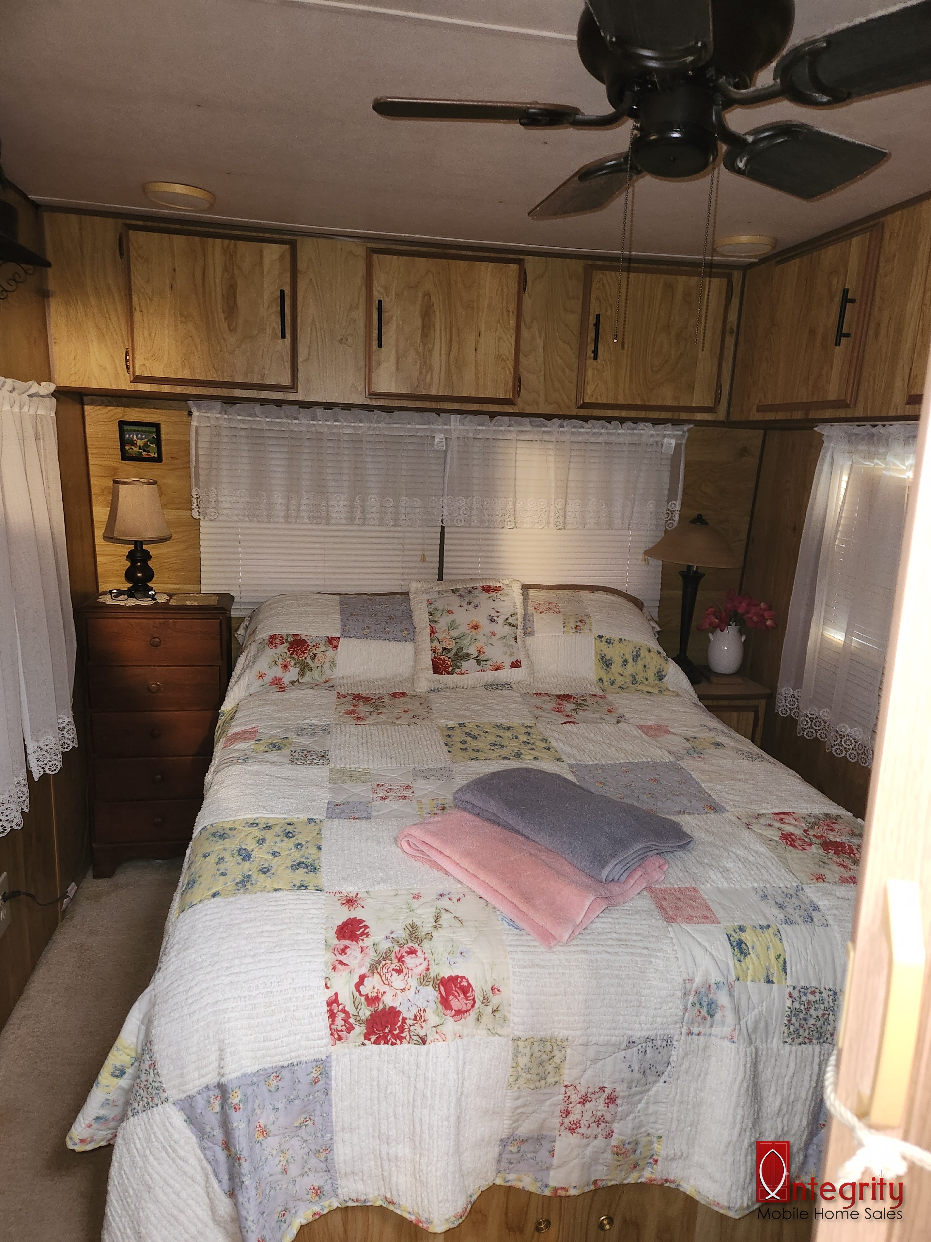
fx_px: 825
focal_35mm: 23
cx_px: 466
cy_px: 621
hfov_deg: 58.9
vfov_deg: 73.9
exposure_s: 1/8
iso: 320
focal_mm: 5.4
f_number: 1.8
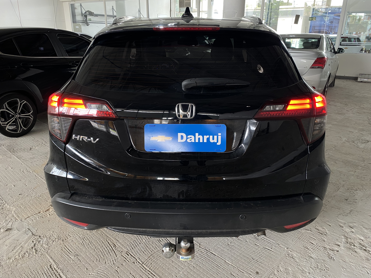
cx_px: 186
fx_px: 279
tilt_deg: -19.6
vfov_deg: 53.1
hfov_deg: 67.3
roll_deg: -1.2
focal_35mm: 26
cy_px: 139
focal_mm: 4.25
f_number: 1.8
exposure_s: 1/60
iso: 125
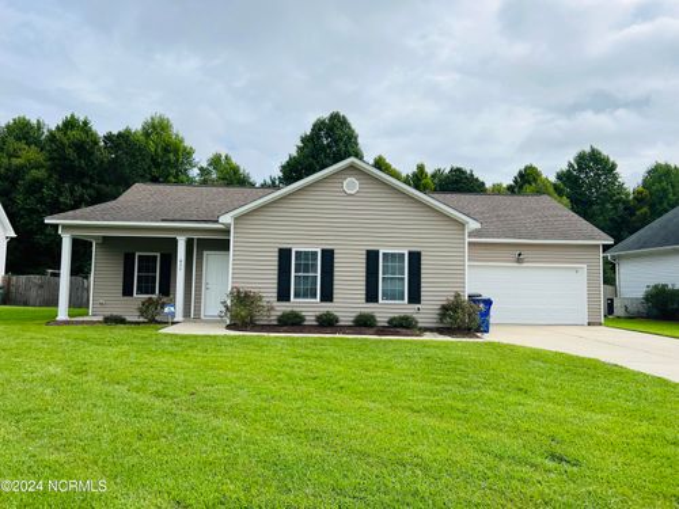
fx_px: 510
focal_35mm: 26
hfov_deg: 67.3
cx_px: 340
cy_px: 254
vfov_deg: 53.1
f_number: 1.5
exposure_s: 1/4630
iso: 50
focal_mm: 5.7
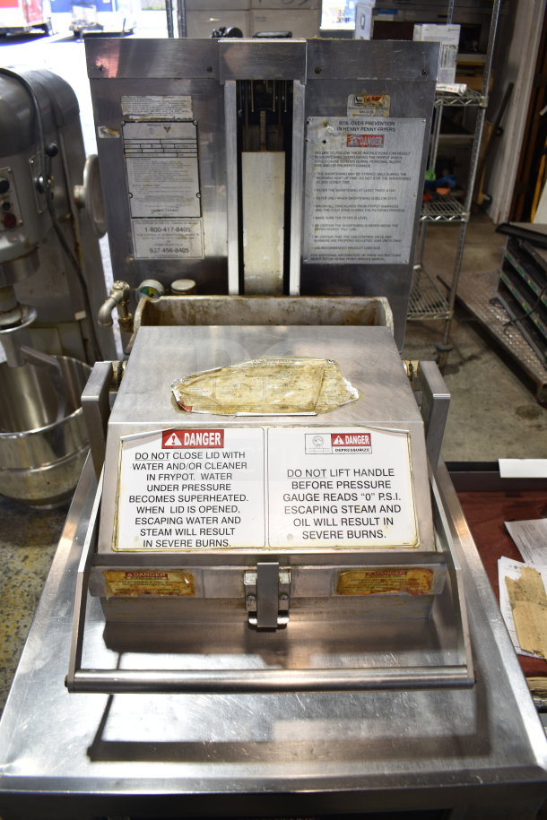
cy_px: 410
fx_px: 615
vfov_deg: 67.4
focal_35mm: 27
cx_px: 274
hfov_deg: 47.9
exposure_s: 1/40
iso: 100
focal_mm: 18
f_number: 3.5
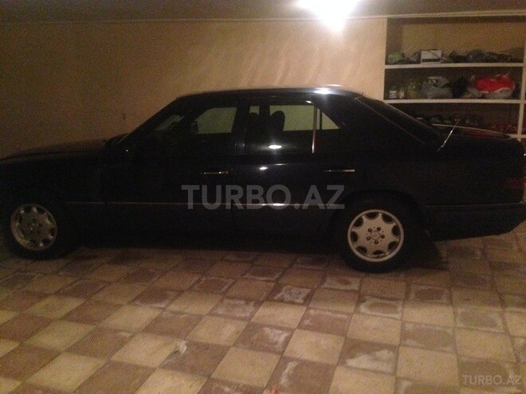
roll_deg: +0.2
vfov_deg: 42.9
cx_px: 263
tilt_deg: -12.6
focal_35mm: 33
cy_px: 197
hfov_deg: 55.4
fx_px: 501
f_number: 2.4
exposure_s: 1/15
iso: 800
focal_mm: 4.12
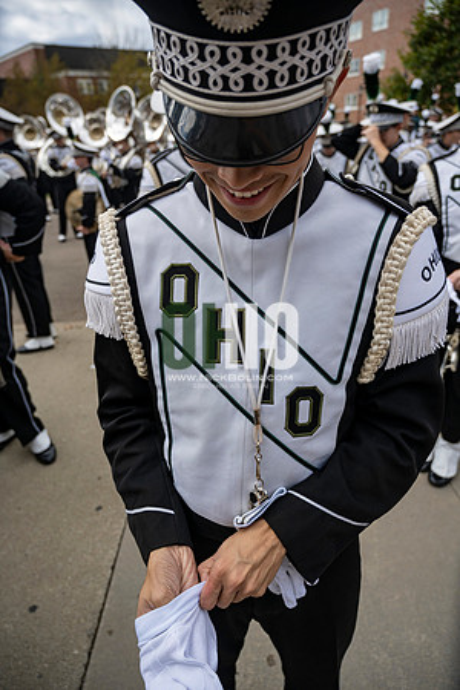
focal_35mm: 24
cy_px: 345
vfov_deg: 73.7
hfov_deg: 53.1
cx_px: 230
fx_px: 460
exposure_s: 1/1000
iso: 100
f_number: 4
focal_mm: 24
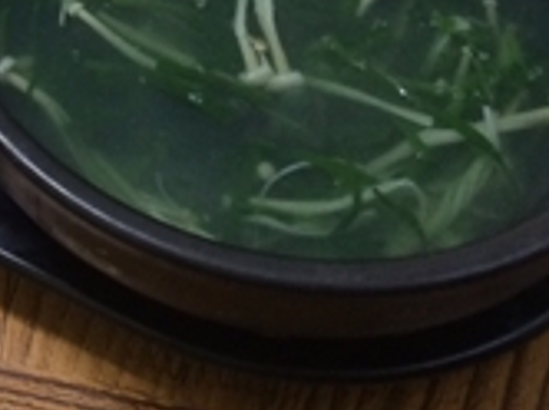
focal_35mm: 105
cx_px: -248
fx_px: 1663
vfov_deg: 12.8
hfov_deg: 17.1
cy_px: -331
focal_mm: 4.15
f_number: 2.2
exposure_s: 1/30
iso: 125
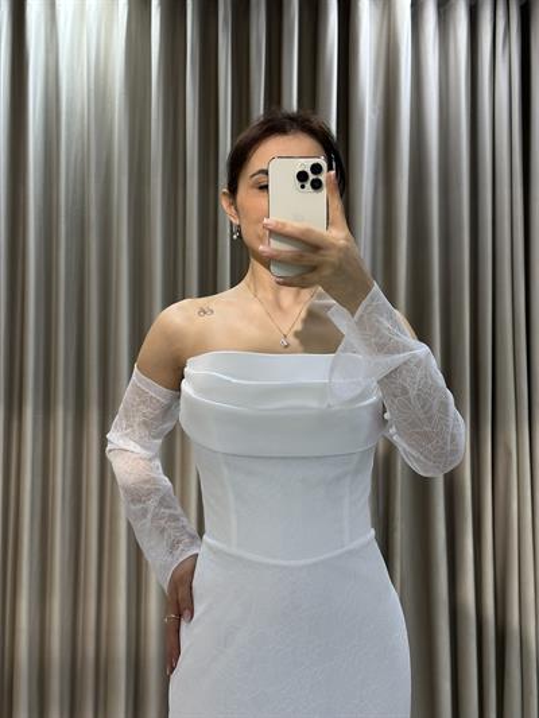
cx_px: 270
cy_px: 359
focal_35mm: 48
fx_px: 996
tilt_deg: -21.5
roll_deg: -0.5
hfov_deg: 30.3
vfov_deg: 39.6
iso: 40
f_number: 1.78
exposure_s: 1/113
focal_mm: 6.86
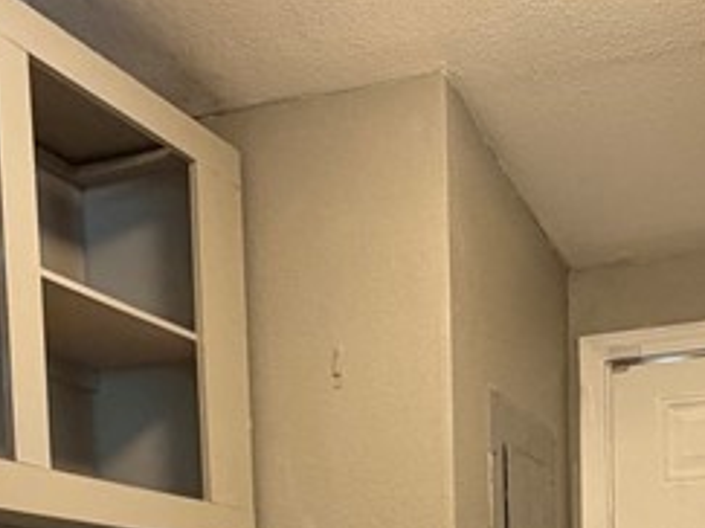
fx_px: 1201
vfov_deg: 21.7
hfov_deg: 32.2
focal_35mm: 59
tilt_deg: -2.3
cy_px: 734
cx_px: 511
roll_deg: +1.2
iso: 320
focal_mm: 2.22
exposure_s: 1/60
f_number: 2.2
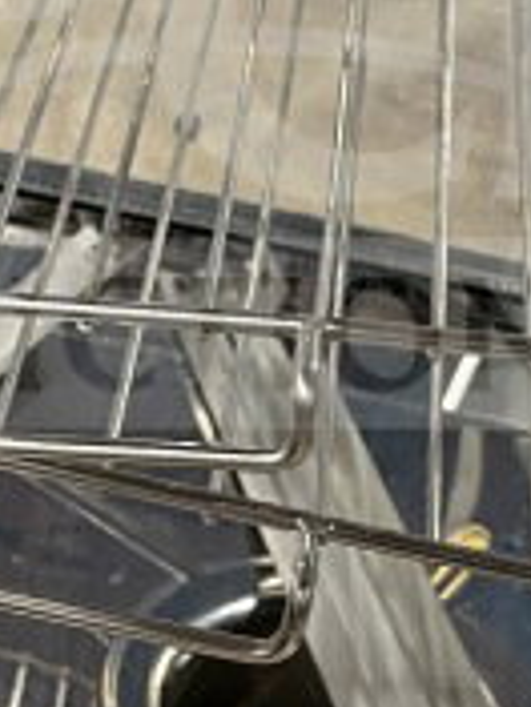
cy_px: 110
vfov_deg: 16.3
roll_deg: -12.6
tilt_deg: -29.7
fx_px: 2454
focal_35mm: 120
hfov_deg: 12.3
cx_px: 241
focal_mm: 4.2
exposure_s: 1/60
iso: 500
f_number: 1.6
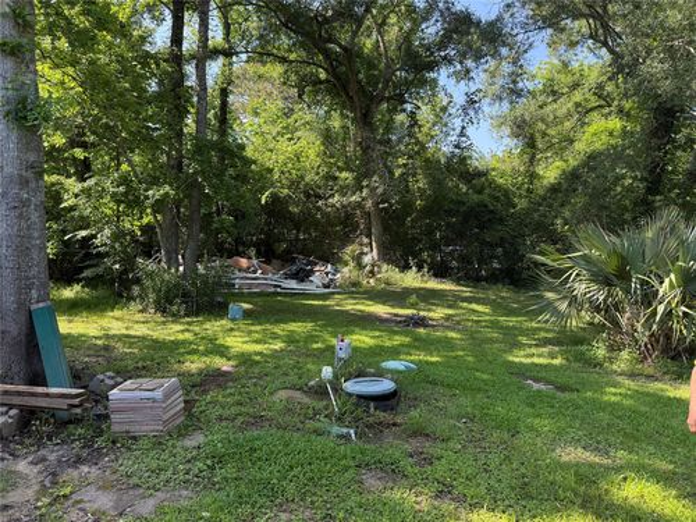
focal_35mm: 24
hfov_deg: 71.6
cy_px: 261
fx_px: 483
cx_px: 348
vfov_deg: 56.8
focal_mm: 6.76
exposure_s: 1/593
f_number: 1.78
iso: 100
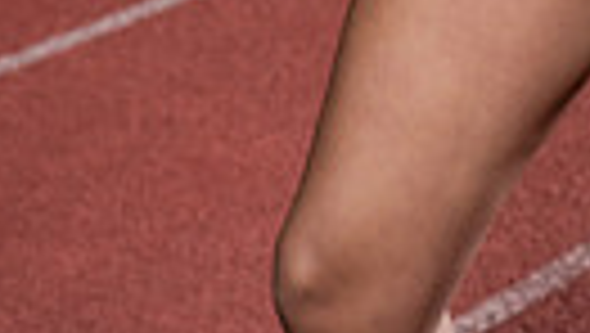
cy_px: -652
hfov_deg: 12.3
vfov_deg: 6.5
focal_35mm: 173
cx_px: 585
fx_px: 2709
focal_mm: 48
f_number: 5.6
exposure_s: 1/250
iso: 1250
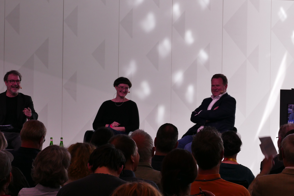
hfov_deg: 11.1
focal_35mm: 186
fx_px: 1519
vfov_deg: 7.4
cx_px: 156
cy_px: 99
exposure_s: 1/100
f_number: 7.1
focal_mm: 56.08
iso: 500
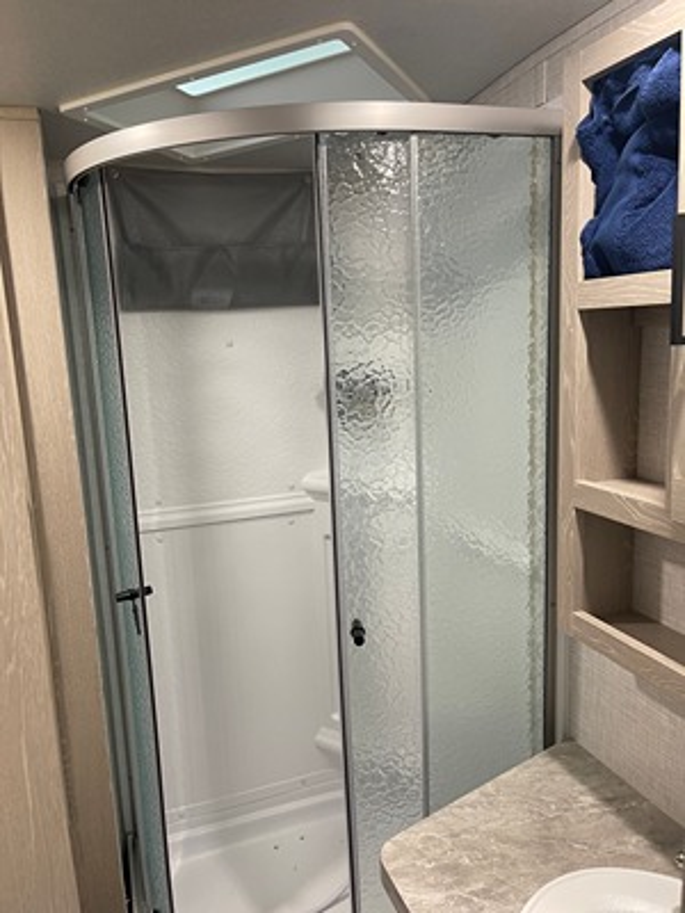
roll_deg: +4.4
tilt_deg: -12.2
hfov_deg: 54.9
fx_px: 660
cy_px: 456
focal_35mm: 25
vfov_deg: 69.4
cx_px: 342
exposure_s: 1/60
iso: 160
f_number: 1.6
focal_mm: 5.1
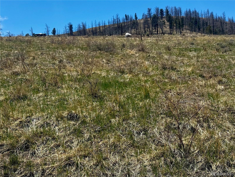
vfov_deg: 30.3
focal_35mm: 48
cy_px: 88
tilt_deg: +0.5
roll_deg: +0.5
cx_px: 118
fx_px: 326
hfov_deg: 39.7
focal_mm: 6.76
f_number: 1.78
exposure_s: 1/4310
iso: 64
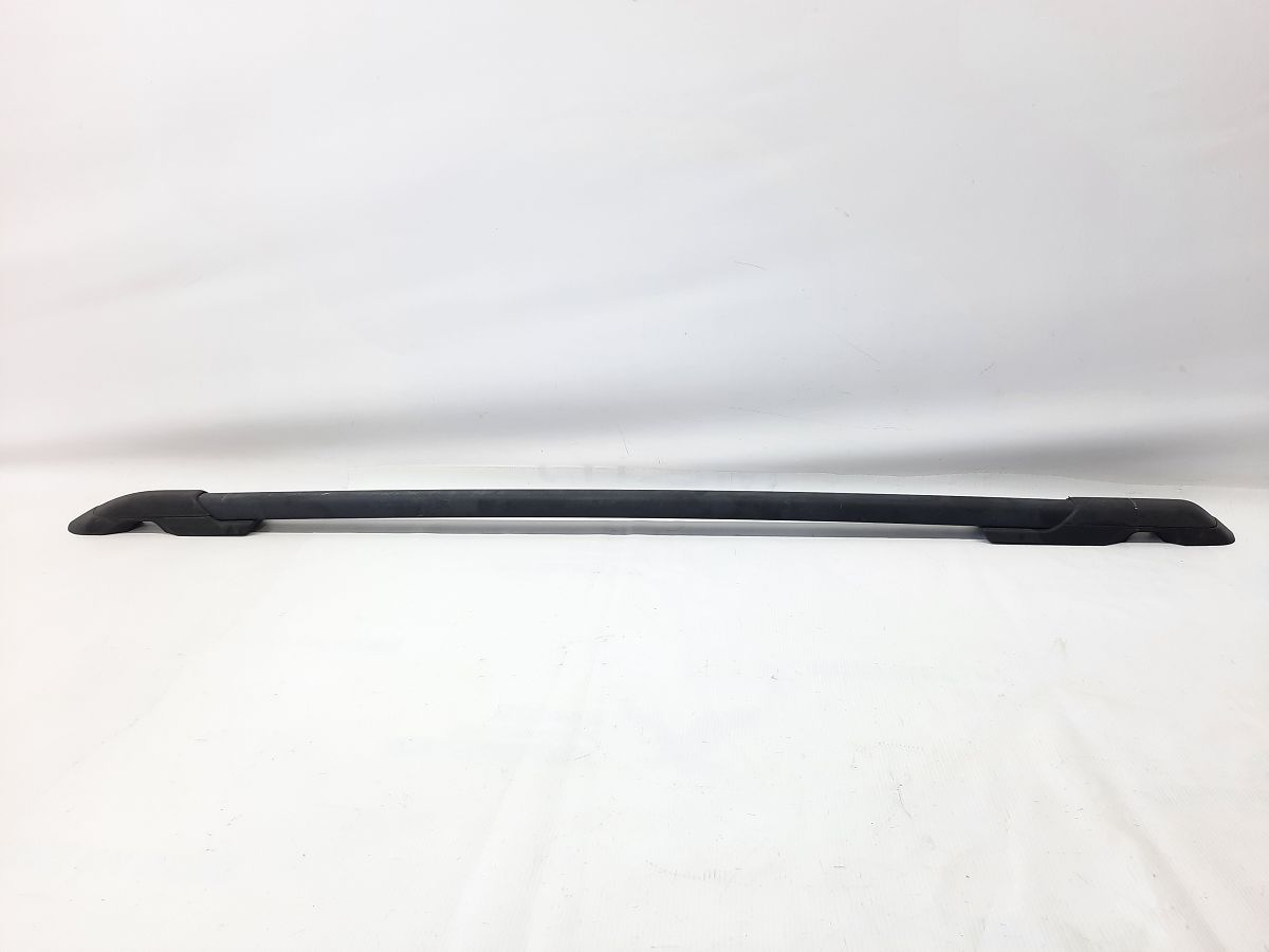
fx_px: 916
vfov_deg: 54.9
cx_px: 634
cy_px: 476
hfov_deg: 69.4
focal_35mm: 25
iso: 64
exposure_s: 1/50
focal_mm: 4.6
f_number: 2
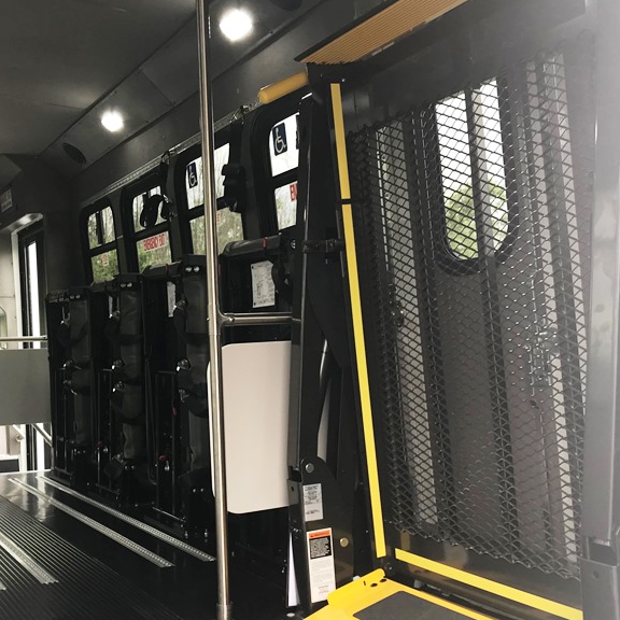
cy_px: 383
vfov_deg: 38.1
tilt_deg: -0.2
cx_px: 249
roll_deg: +1.0
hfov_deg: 38.2
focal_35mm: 44
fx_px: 892
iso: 20
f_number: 1.8
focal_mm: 3.99
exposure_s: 1/60
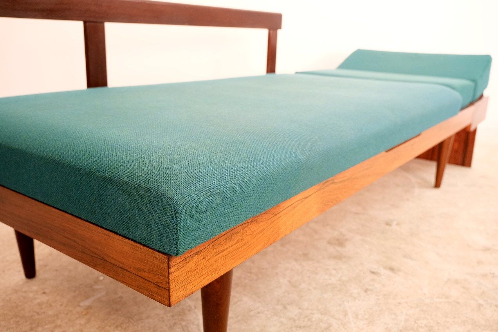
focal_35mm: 30
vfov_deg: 43.6
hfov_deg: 61.9
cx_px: 249
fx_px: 415
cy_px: 166
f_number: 4
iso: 2000
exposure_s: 1/28
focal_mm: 20.2
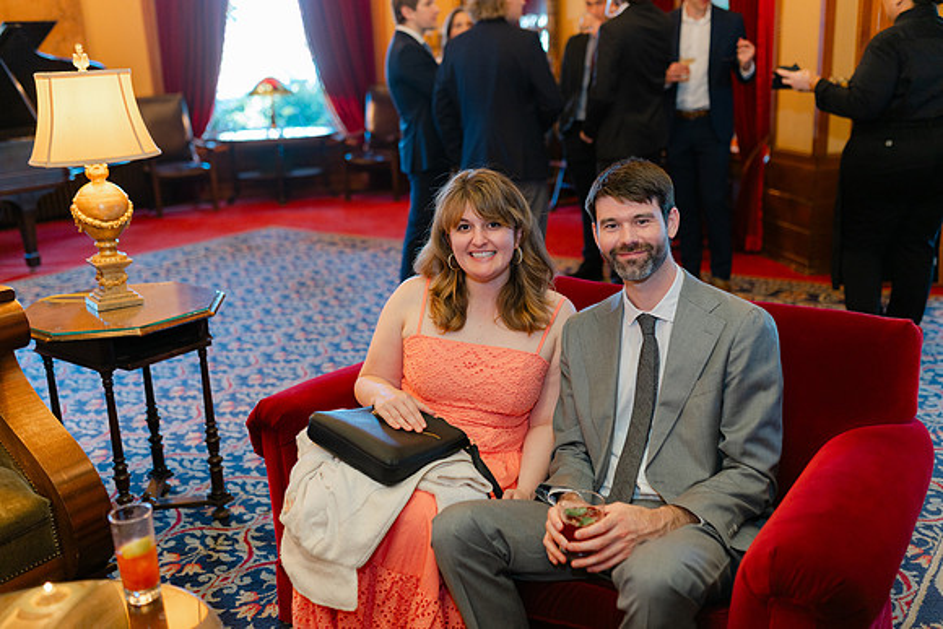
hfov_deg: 54.4
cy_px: 314
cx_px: 472
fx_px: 917
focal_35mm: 35
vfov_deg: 37.9
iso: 250
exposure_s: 1/100
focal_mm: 35
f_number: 2
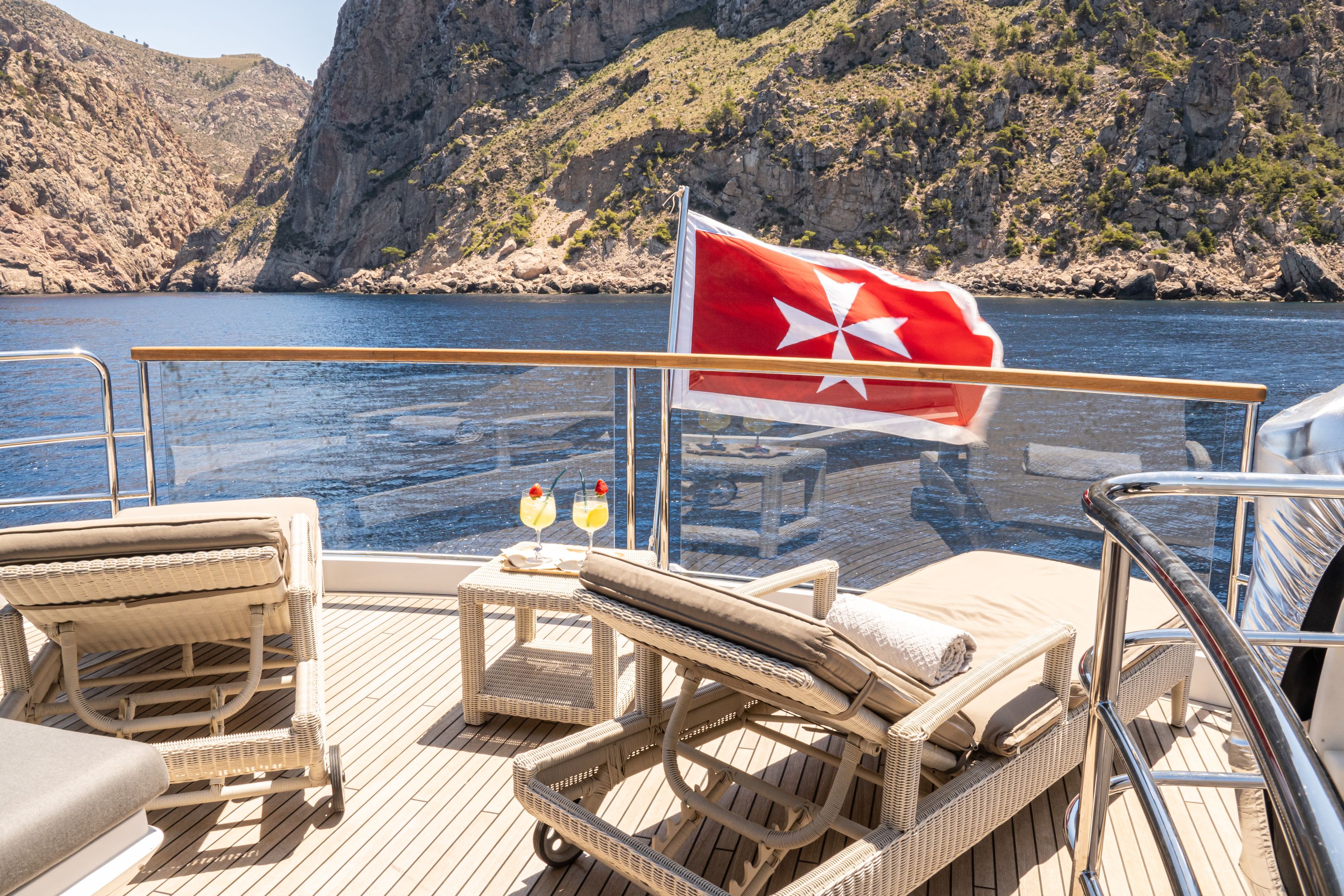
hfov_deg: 68.8
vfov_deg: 49.1
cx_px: 672
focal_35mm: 26
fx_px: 981
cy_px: 448
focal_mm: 17
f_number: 16
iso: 400
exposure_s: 1/50
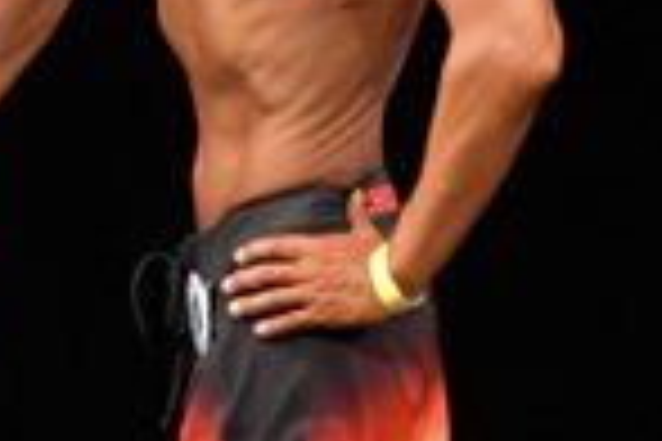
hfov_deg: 1.4
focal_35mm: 1427
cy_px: 162
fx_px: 26239
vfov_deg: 1.0
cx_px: 831
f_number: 5.6
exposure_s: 1/400
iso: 3200
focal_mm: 180
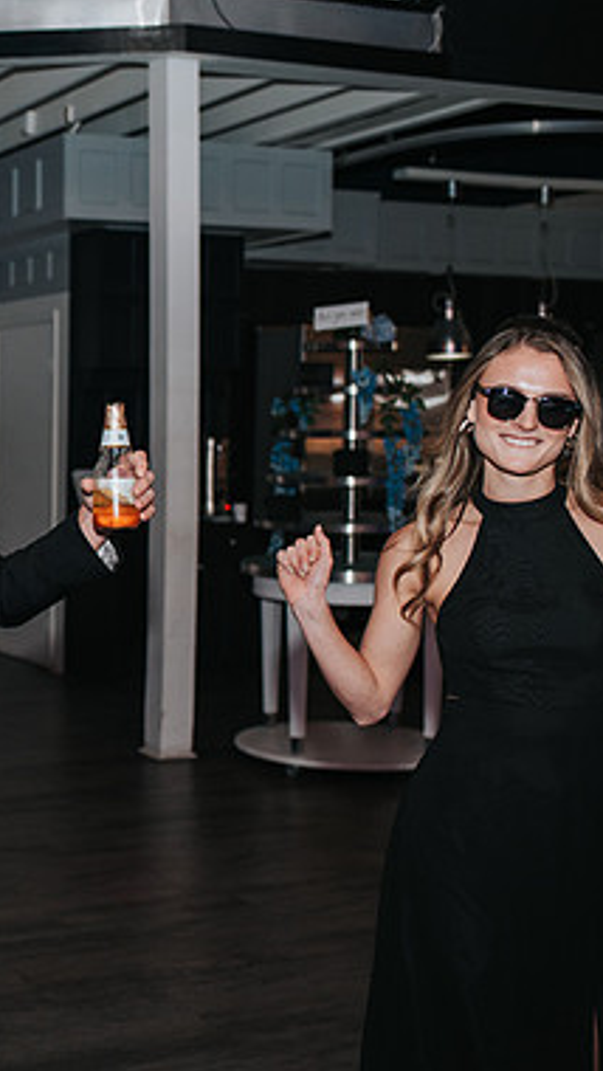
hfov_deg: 19.9
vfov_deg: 37.2
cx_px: -161
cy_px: 537
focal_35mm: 56
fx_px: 1590
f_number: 2.8
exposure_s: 1/200
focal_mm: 35
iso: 1000
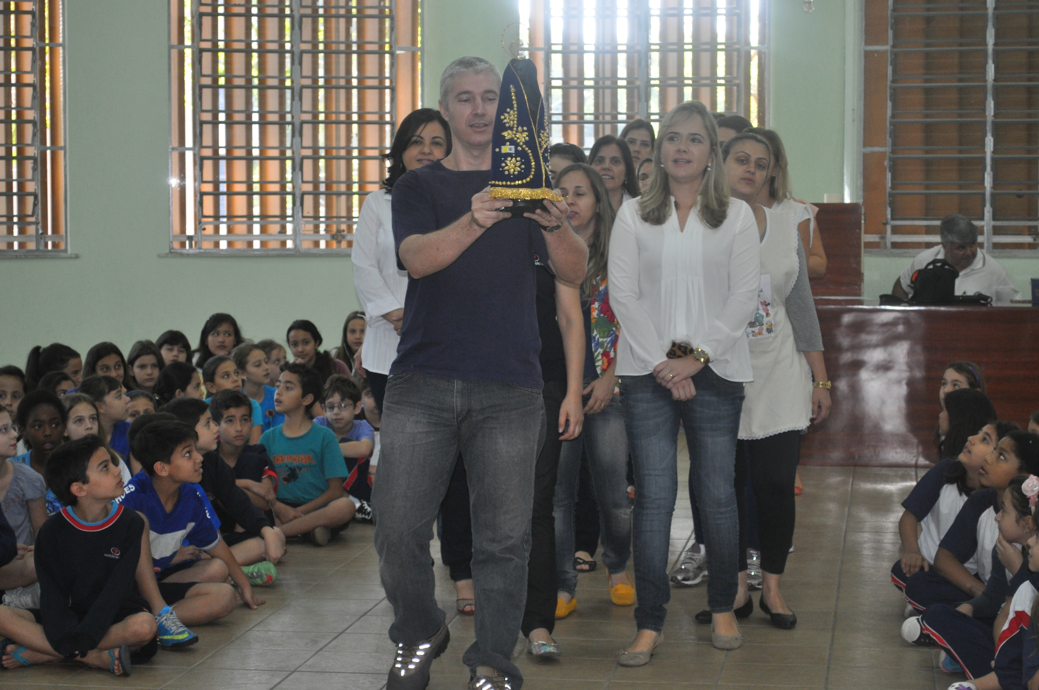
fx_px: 2378
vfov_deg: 16.5
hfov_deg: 24.6
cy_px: 345
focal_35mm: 82
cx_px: 520
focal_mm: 55
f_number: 5.6
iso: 800
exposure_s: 1/60
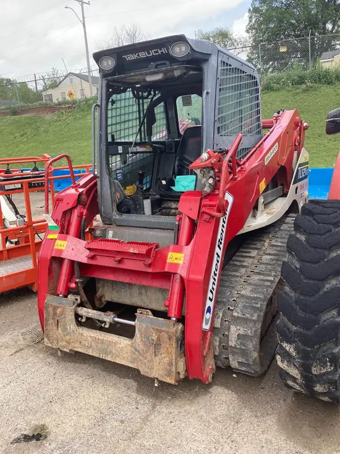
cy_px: 227
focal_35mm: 28
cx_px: 170
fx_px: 367
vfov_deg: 63.4
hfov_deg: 49.8
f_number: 1.8
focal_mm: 3.99
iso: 20
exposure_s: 1/426
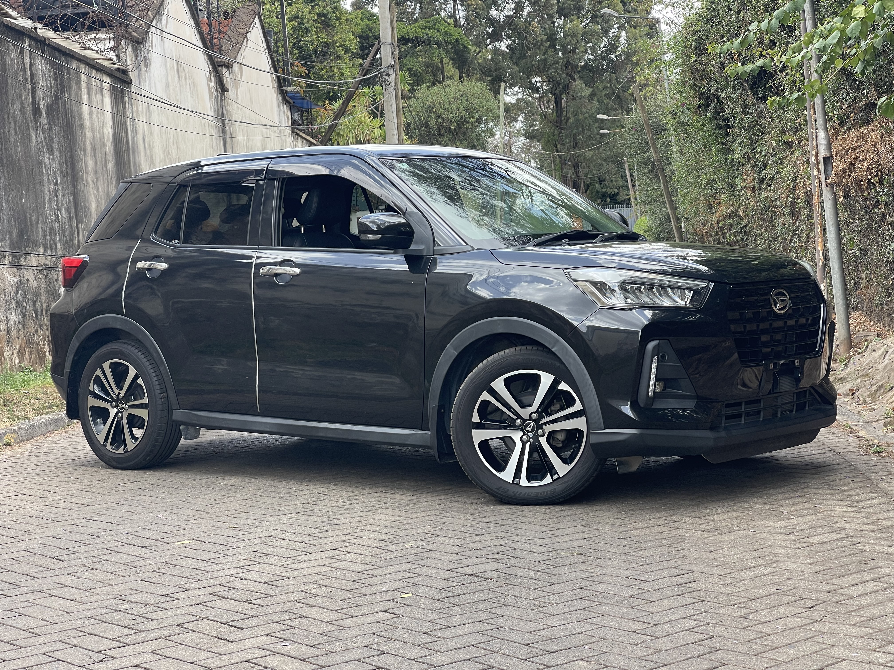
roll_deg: +3.9
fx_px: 1653
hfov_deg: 30.3
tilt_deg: -1.2
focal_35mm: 64
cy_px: 335
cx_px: 447
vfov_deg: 22.9
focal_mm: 7.5
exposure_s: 1/145
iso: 20
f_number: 2.2
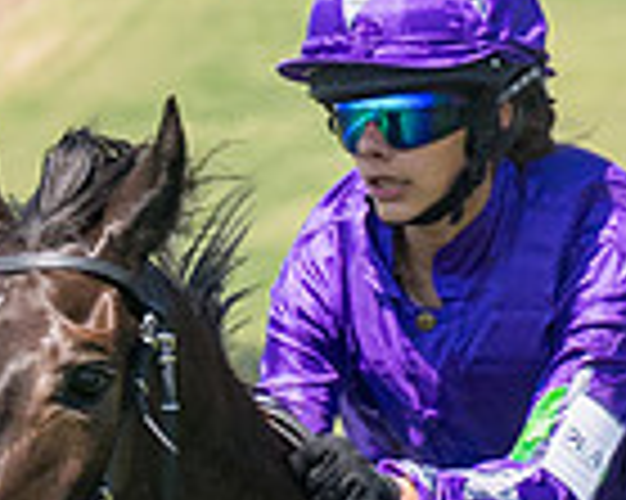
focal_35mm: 971
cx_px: -571
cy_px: 756
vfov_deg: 1.6
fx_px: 17977
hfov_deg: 2.0
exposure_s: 1/2000
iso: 400
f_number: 5
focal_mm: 98
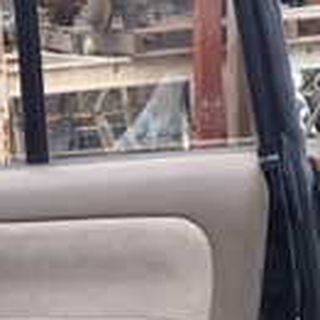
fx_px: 1266
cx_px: -117
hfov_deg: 13.8
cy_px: 193
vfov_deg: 14.4
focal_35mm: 121
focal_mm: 5.4
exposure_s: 1/160
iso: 100
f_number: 3.2
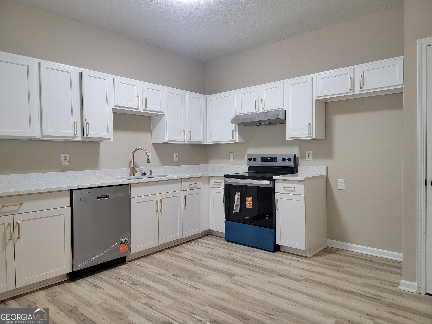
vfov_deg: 56.8
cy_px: 162
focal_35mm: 24
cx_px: 216
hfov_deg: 71.6
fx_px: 300
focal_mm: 6.7
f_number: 1.8
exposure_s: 1/60
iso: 200
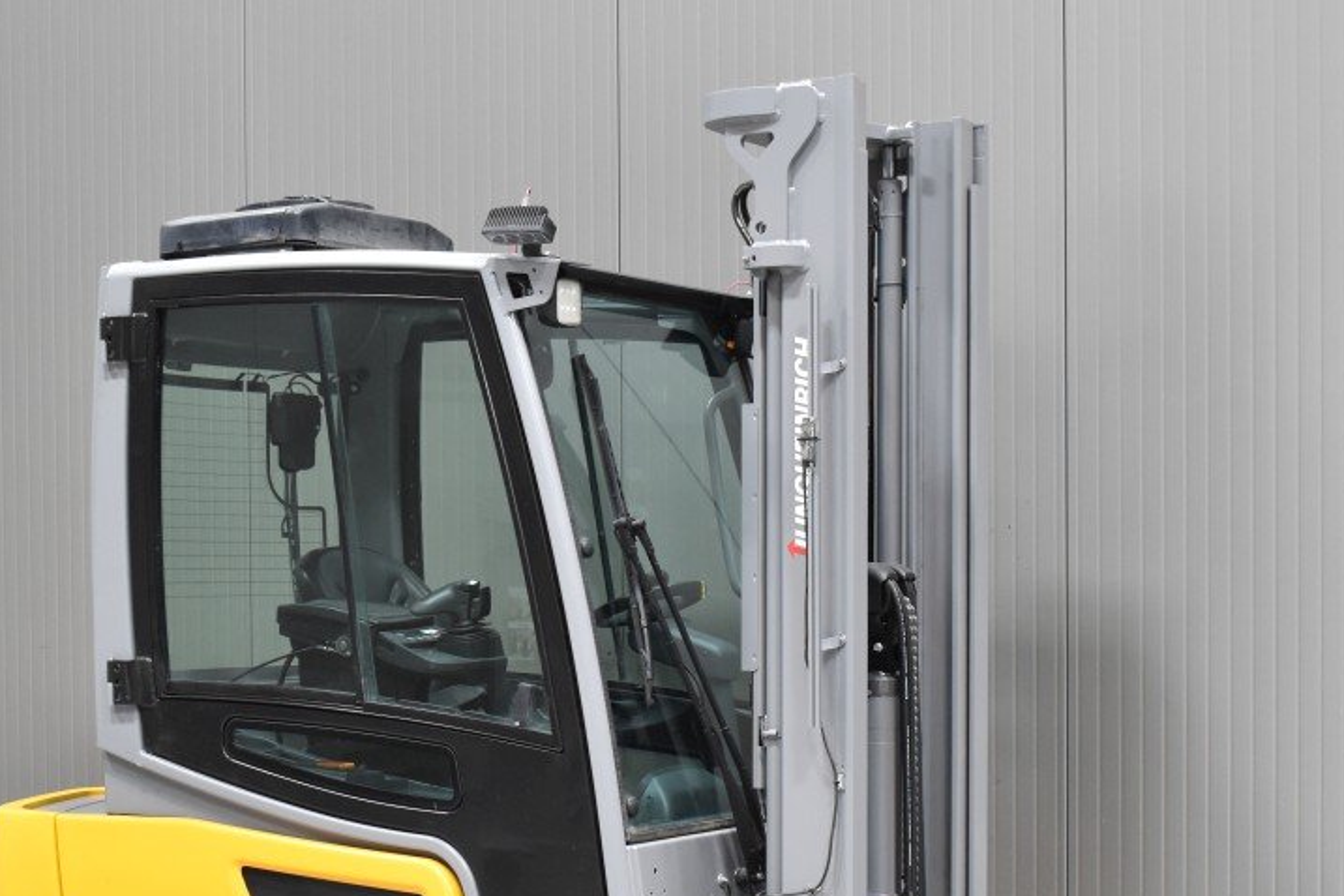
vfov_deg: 18.6
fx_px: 2719
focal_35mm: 73
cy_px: 675
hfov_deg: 27.8
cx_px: 607
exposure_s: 1/25
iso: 1250
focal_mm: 29
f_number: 5
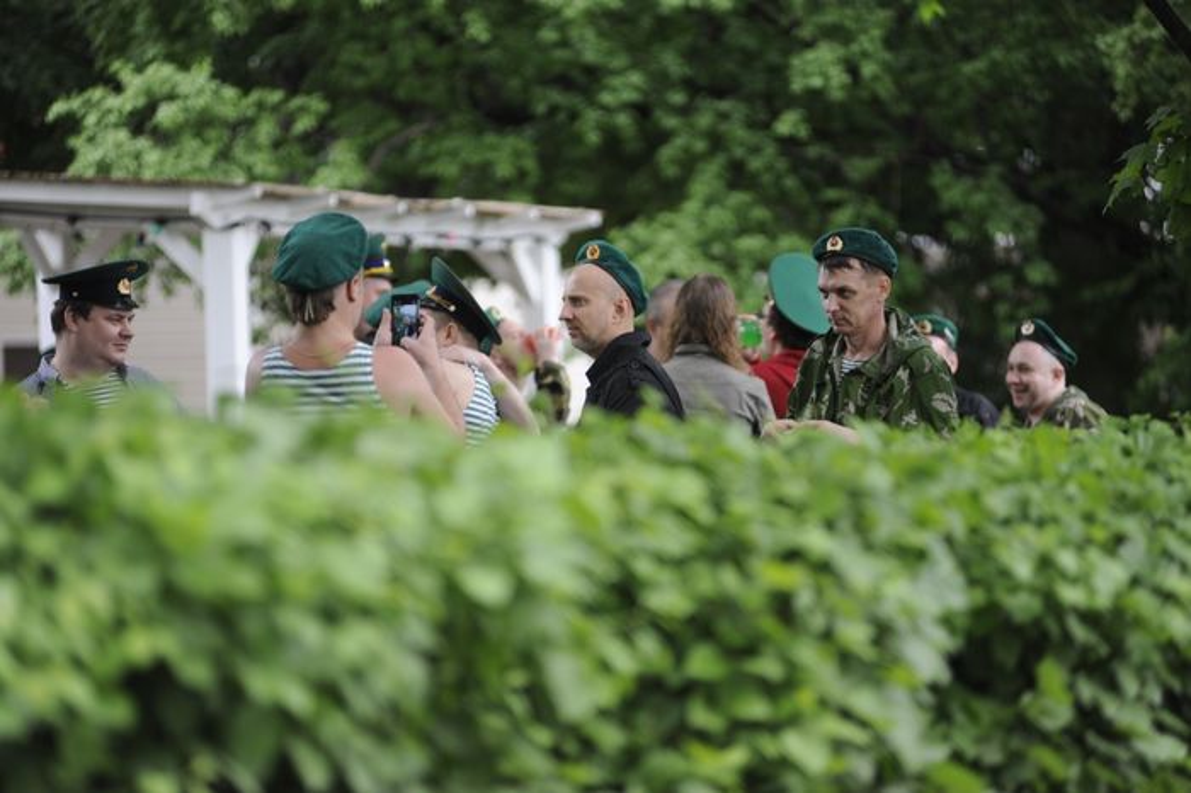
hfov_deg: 10.3
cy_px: 396
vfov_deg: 6.9
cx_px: 596
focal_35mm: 200
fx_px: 6613
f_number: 2.8
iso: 250
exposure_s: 1/125
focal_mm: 200
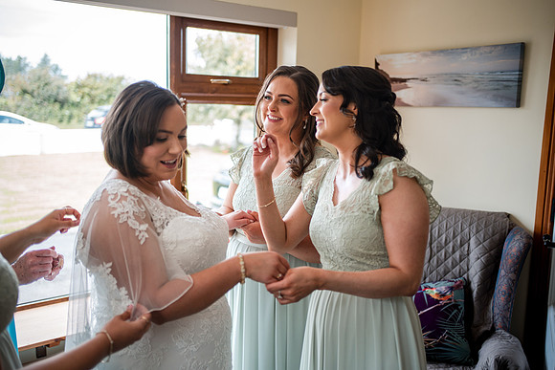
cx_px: 278
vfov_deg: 37.9
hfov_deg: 54.4
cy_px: 185
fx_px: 540
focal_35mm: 35
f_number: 1.8
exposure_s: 1/500
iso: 400
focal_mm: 35
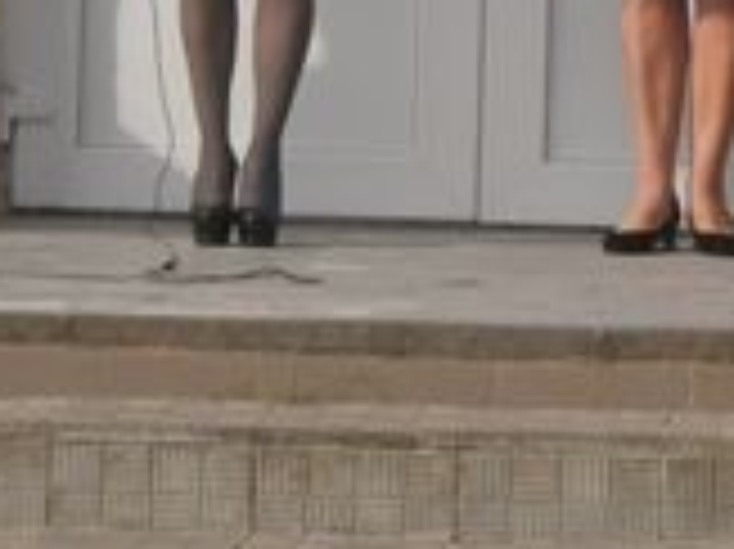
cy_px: -81
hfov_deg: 5.5
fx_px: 7585
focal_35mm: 358
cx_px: 549
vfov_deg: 4.1
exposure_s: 1/200
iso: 80
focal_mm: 23.5
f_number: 6.5
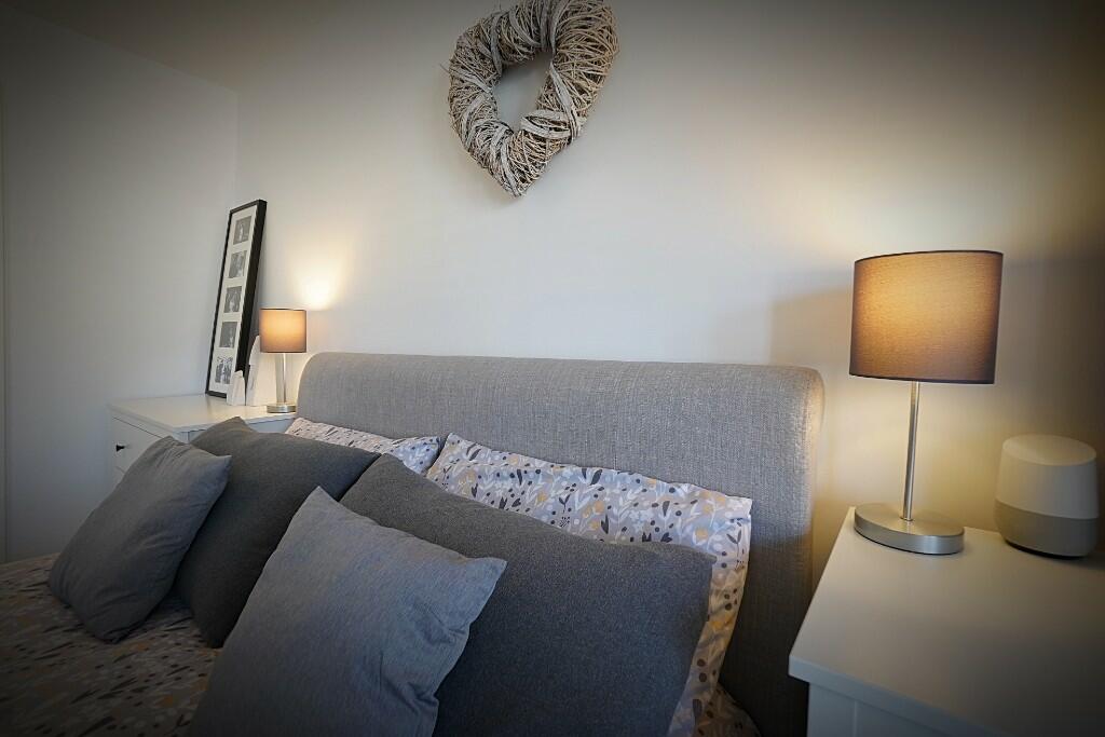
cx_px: 552
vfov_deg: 77.3
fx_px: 460
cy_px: 368
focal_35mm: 15
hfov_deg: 100.4
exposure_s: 1/20
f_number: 5.6
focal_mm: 10
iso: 400
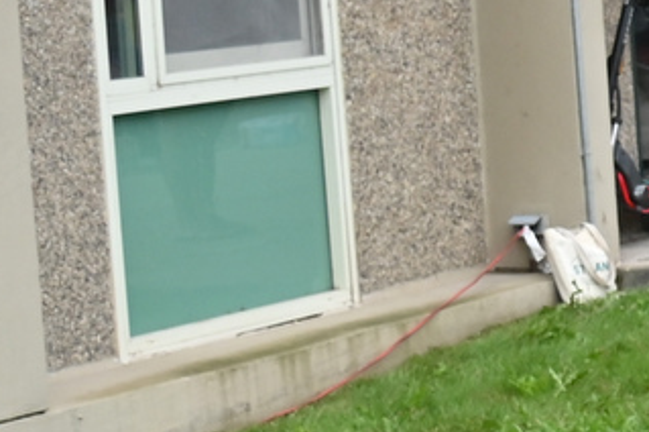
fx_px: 3458
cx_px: 1801
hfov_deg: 9.1
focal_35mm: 192
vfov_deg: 7.1
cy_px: 108
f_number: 6.3
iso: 400
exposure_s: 1/500
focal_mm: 34
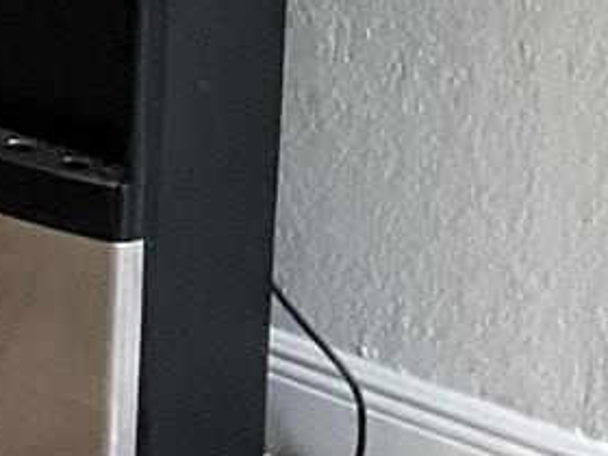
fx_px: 2916
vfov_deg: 8.5
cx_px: -1057
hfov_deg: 9.8
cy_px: -406
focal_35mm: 166
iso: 125
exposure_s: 1/60
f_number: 1.8
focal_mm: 3
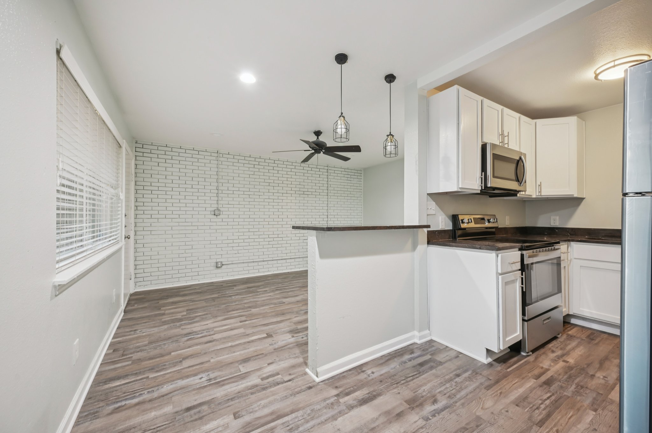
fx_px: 253
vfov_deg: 81.1
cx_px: 326
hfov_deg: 104.3
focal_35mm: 14
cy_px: 216
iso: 250
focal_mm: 14
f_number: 9
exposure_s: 1/3.33
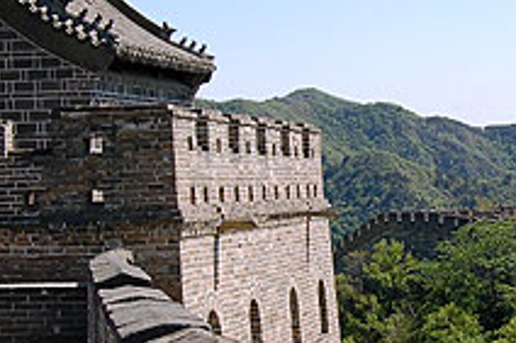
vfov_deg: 13.1
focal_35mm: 104
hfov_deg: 19.4
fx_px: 1489
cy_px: 242
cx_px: 445
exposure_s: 1/250
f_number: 10
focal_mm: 32
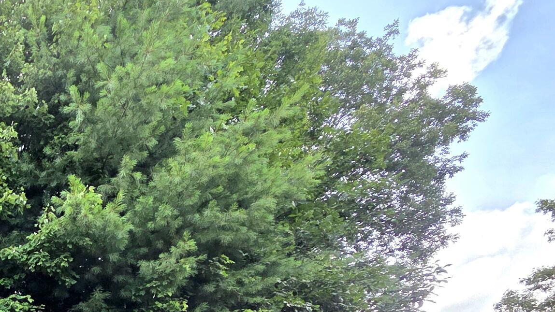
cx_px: -111
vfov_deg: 24.7
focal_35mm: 37
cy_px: 469
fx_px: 545
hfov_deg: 39.2
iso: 50
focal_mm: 2.2
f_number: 2.2
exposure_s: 1/417
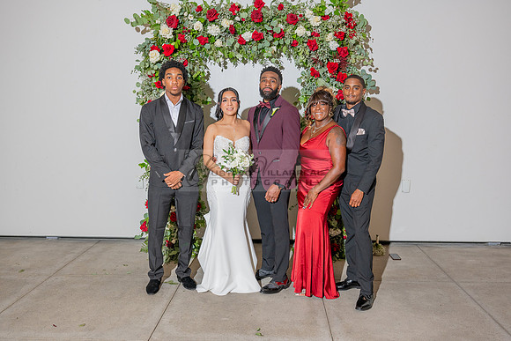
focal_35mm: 34
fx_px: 476
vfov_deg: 39.4
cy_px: 170
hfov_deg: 56.5
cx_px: 256
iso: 800
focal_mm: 33.5
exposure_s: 1/200
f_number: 5.6
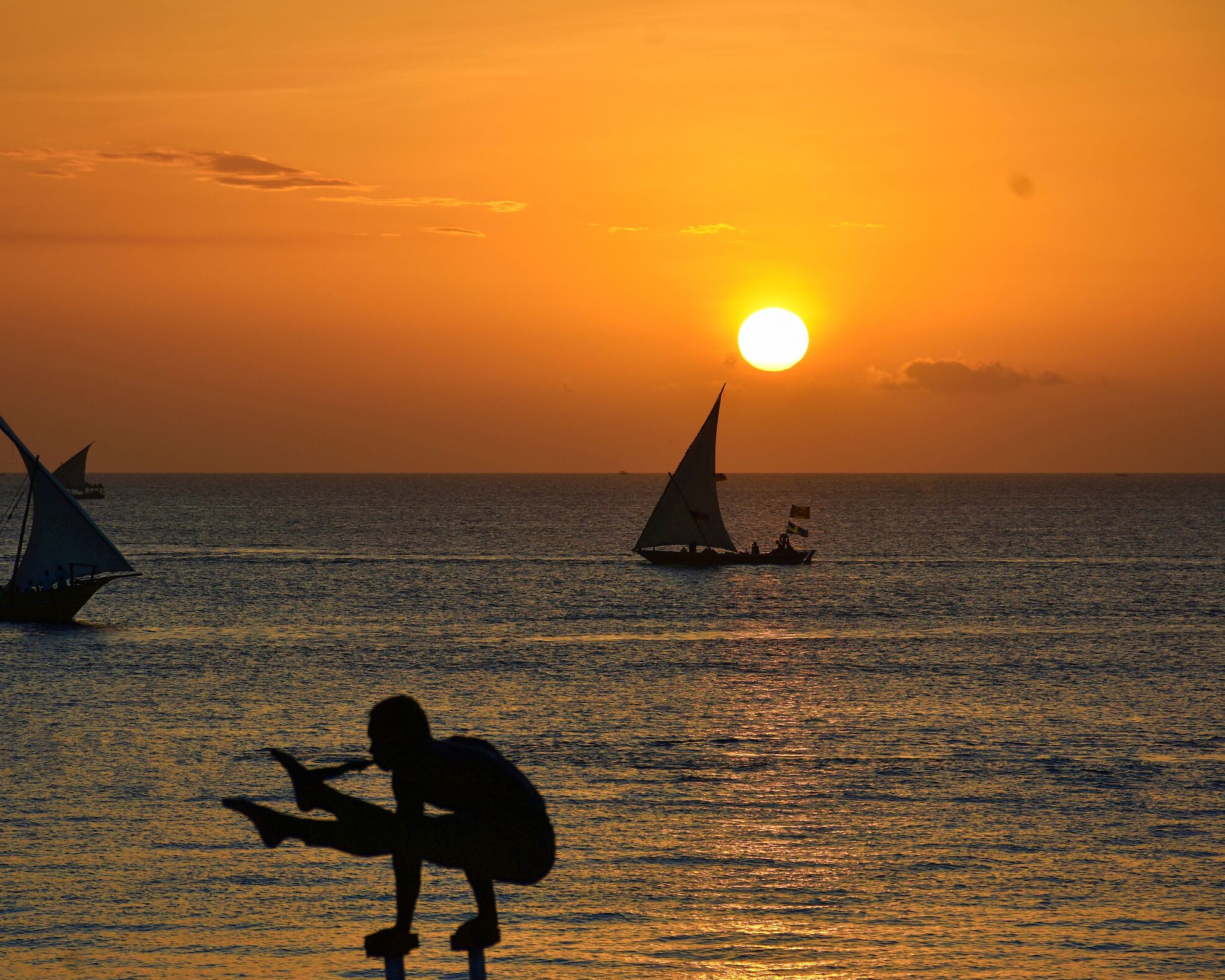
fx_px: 7144
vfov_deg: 7.9
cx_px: 568
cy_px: 489
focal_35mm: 197
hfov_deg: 9.8
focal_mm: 116
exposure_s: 1/500
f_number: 8
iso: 100
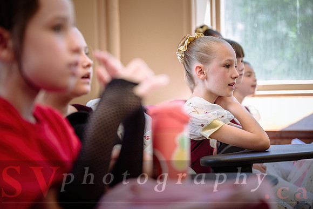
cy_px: 104
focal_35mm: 70
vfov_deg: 19.5
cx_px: 156
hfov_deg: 28.8
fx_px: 609
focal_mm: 70
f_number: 2.8
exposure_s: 1/200
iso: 500
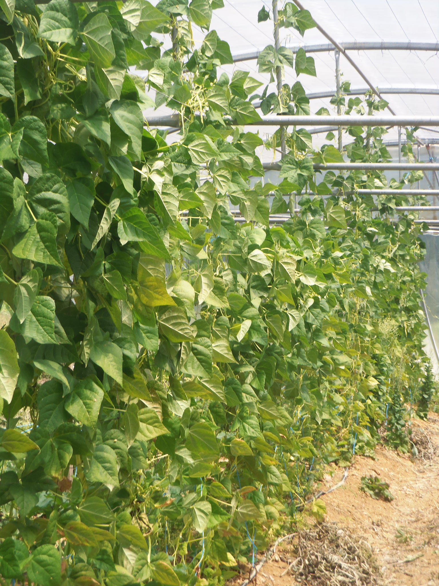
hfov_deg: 23.7
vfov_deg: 31.2
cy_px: 293
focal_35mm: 62
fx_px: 1048
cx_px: 220
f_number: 4.8
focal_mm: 10.9
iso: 64
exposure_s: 1/100
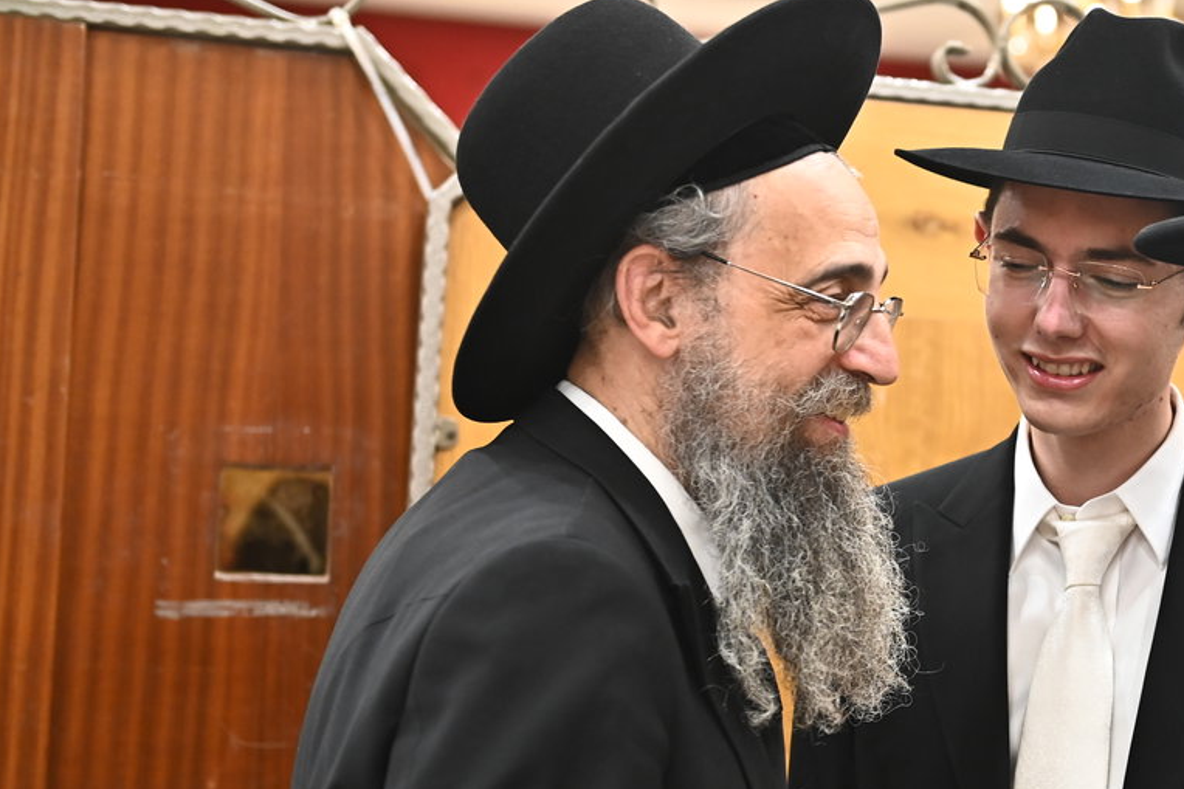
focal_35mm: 88
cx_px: 1048
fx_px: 2893
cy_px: 466
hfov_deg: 22.6
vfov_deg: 15.5
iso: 1600
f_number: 3.2
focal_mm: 48
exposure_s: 1/200
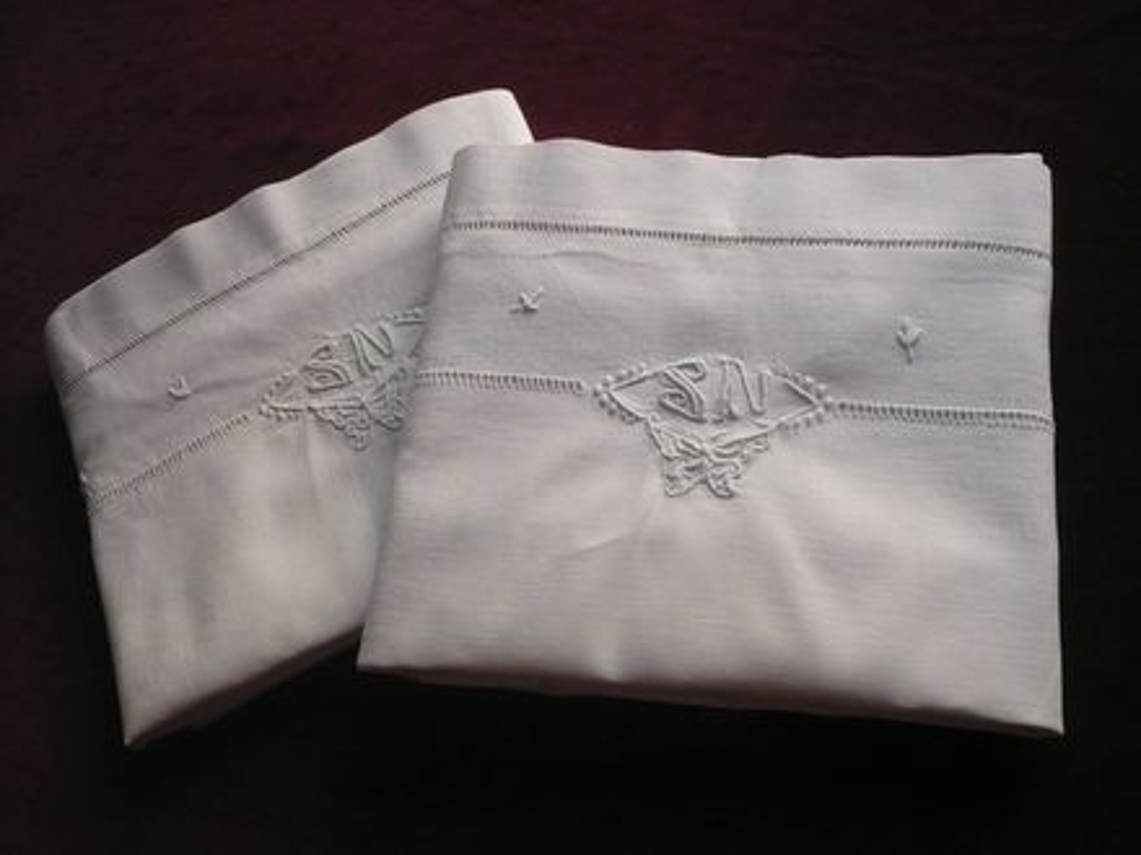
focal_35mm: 35
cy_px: 428
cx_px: 570
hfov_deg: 52.6
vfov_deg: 40.7
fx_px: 1154
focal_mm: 5.8
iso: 400
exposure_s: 1/500
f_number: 2.8
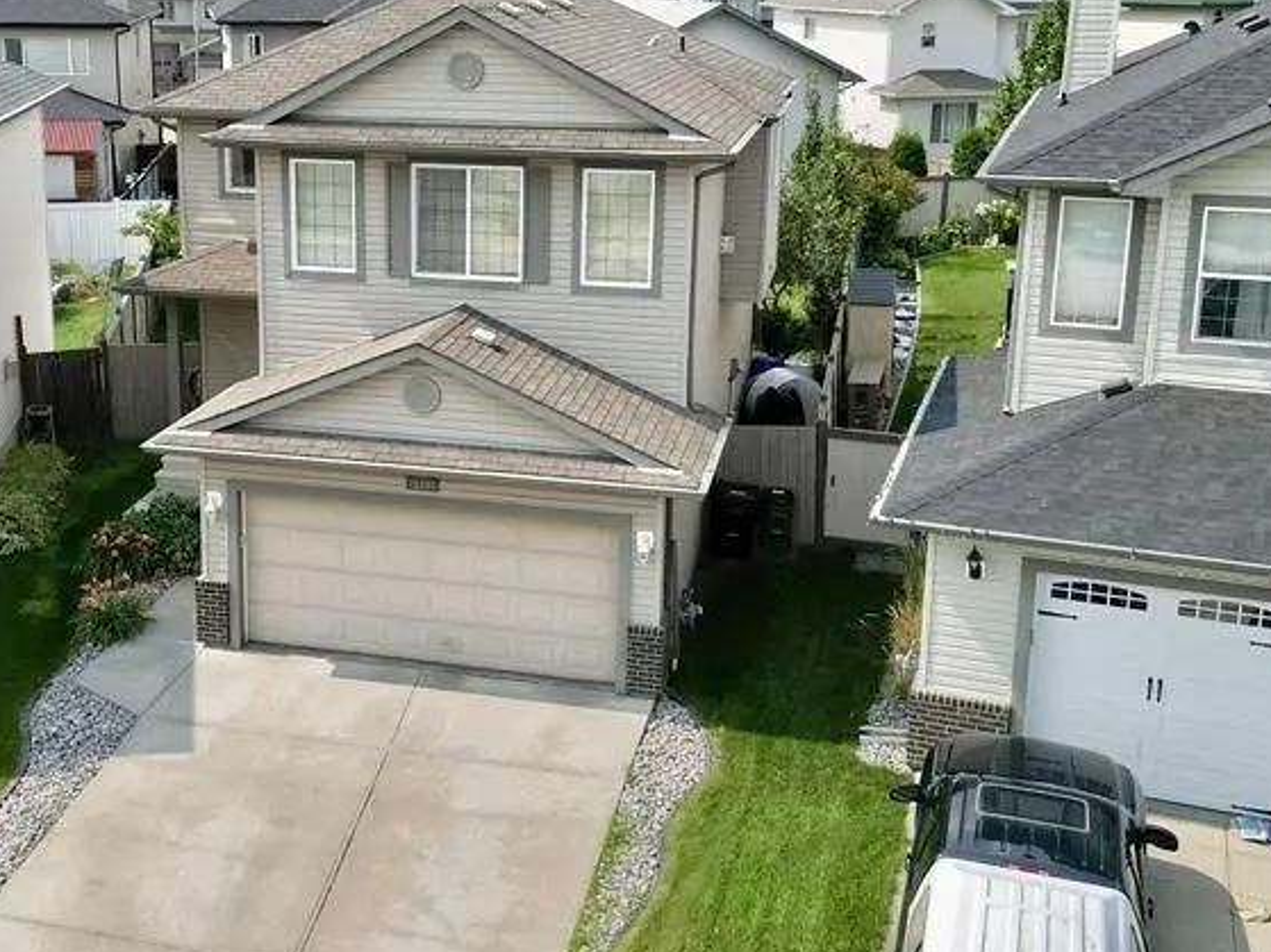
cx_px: 430
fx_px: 1615
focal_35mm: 44
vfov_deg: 32.7
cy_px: 348
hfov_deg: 42.4
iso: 140
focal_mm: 6.72
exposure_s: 1/5000
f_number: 1.7
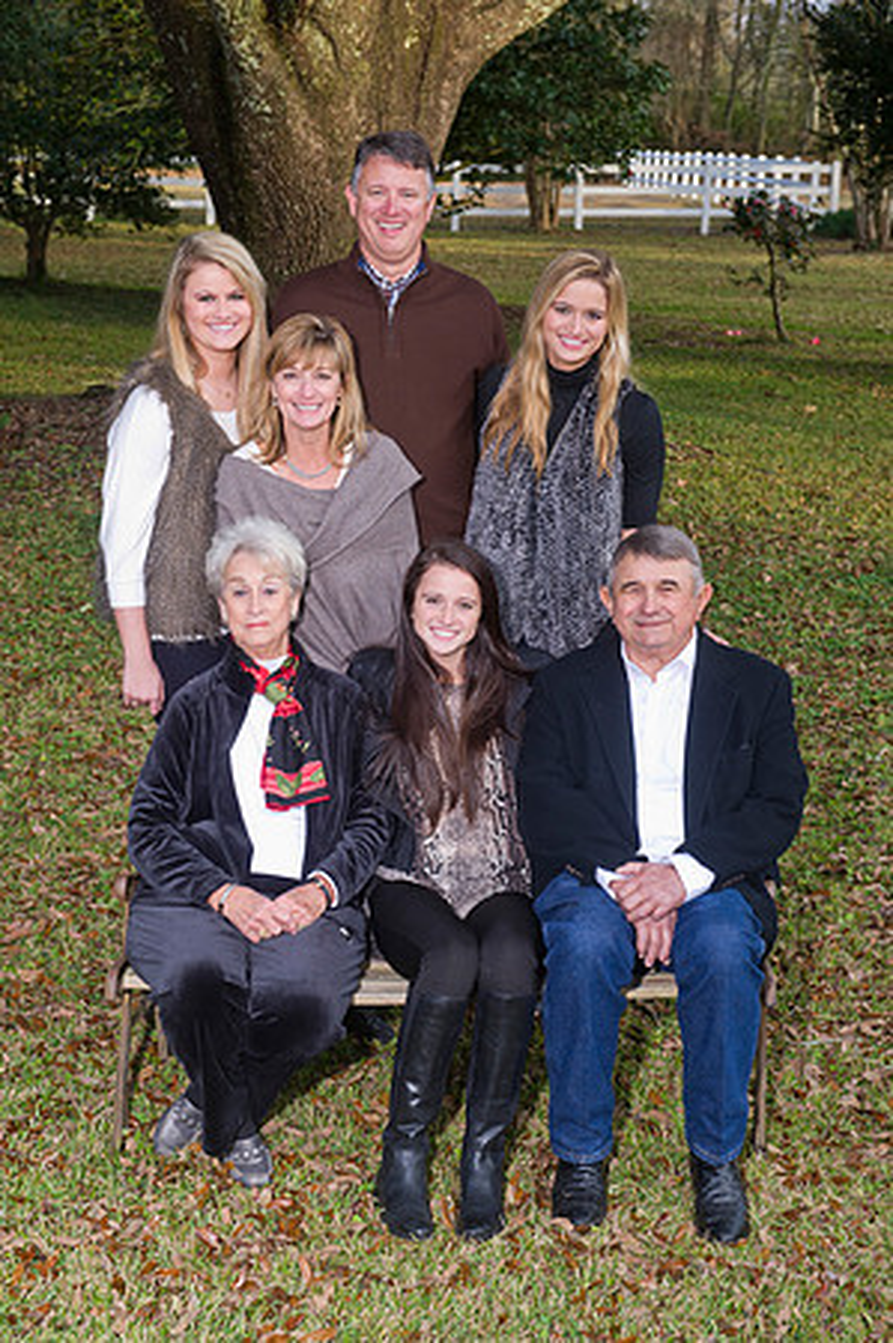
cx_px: 446
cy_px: 672
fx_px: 2237
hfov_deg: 22.6
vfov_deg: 33.4
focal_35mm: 60
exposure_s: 1/200
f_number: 7.1
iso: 800
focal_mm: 60
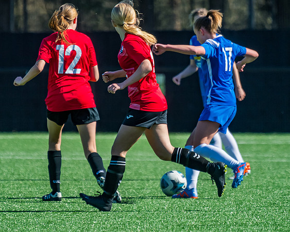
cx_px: 177
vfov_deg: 2.4
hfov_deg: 3.0
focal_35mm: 643
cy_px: 158
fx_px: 5516
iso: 400
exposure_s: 1/2500
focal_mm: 280
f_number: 4
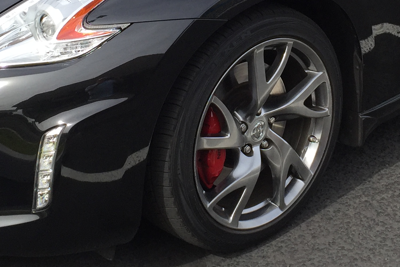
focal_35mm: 87
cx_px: 282
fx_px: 966
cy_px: 22
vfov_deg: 15.5
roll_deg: +1.2
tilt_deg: -21.4
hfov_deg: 23.2
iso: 32
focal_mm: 4.15
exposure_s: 1/898
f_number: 2.2
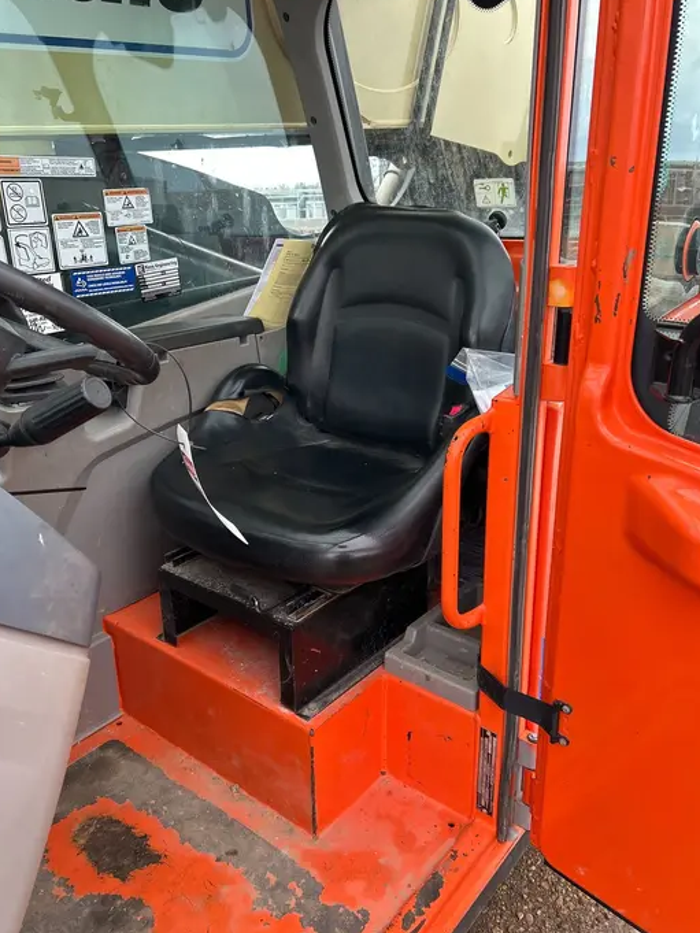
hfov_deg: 49.8
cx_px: 348
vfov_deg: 63.4
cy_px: 460
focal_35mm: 28
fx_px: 755
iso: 125
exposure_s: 1/121
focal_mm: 5.7
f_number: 1.5
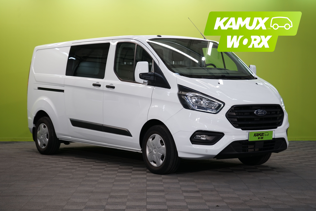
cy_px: 106
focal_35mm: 70
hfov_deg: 28.8
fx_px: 614
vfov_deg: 19.5
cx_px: 158
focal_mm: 70
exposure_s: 1/40
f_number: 5.6
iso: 320
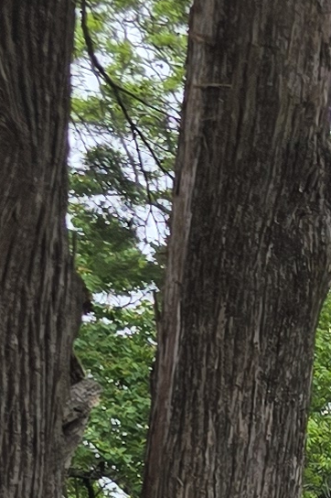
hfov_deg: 5.4
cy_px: 1085
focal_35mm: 176
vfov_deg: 10.5
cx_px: 1779
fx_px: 2430
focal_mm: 6.3
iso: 12
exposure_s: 1/180
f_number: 1.7
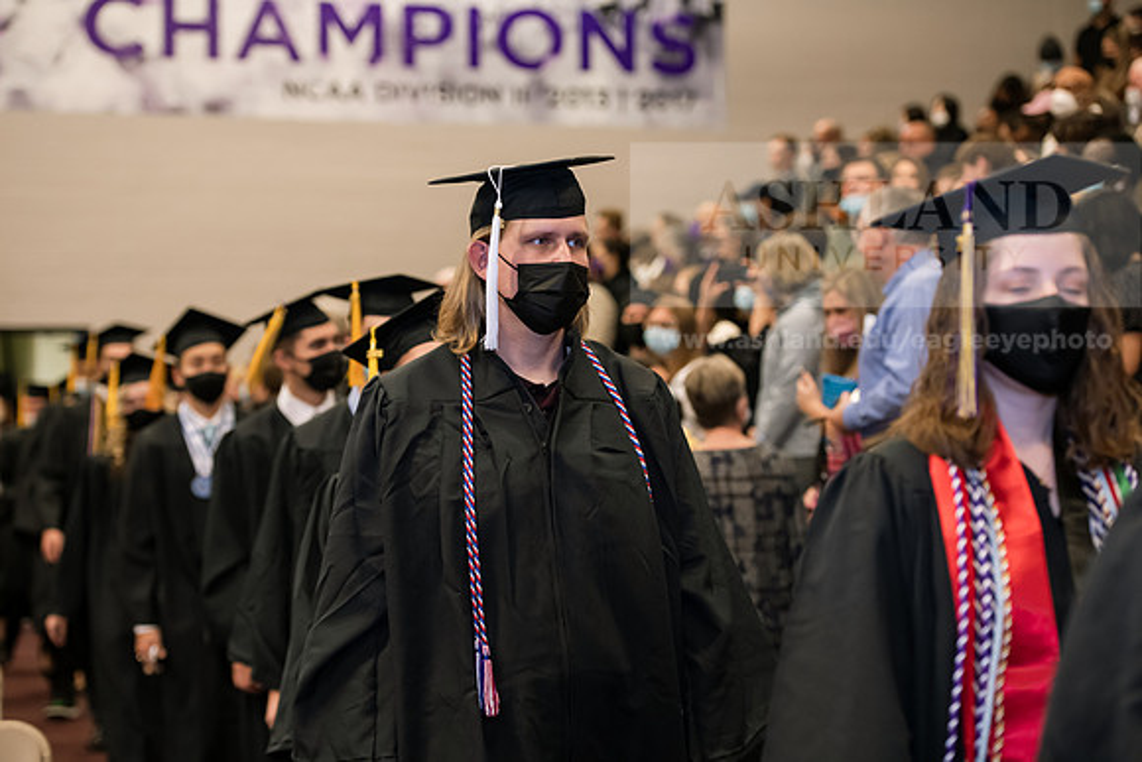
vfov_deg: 15.2
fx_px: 2856
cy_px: 381
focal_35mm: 90
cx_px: 571
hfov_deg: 22.6
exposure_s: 1/200
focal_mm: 90
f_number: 3.5
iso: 1600
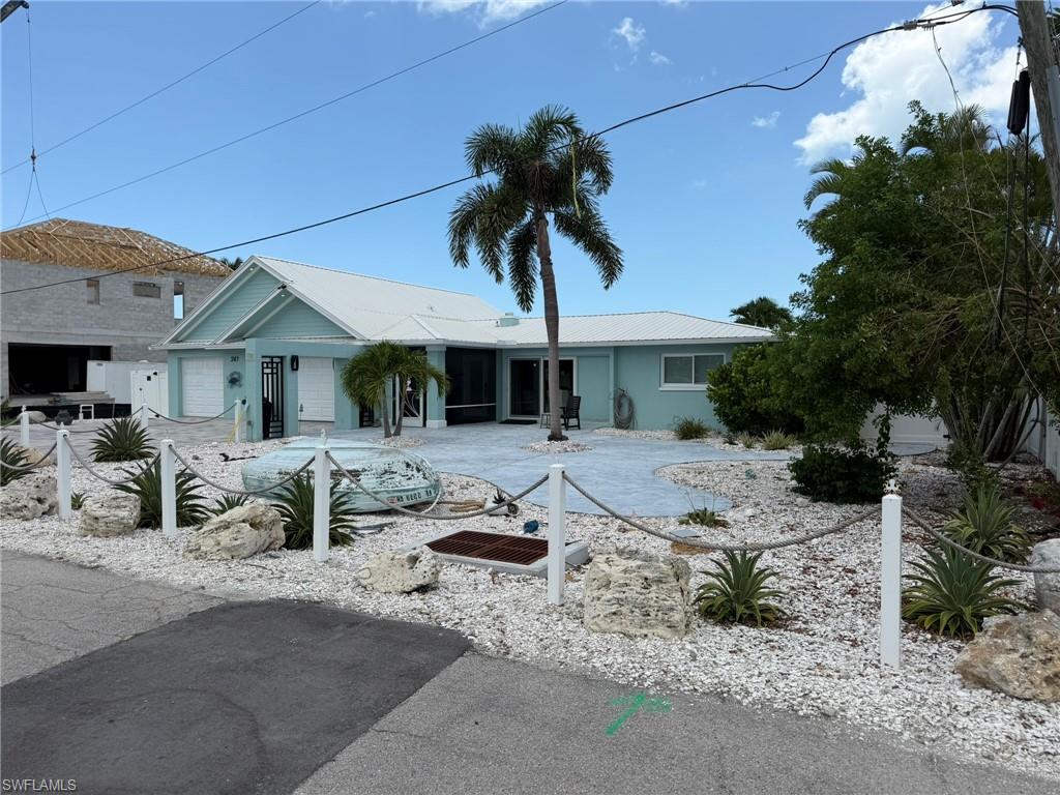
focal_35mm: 24
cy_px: 398
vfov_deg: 56.8
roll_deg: +0.3
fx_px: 735
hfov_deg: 71.6
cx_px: 530
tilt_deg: -1.1
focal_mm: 6.76
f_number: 1.78
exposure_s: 1/4975
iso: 80
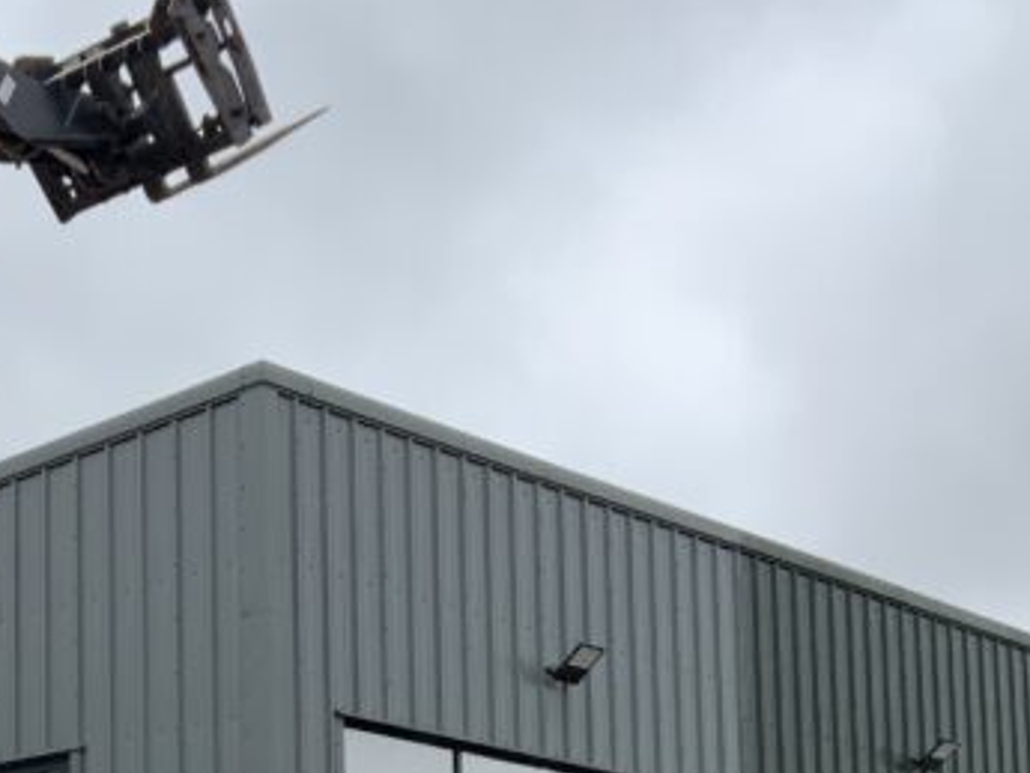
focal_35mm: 86
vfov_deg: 16.6
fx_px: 2560
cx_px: 6
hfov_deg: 21.9
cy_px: 889
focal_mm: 3
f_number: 1.8
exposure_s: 1/650
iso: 16
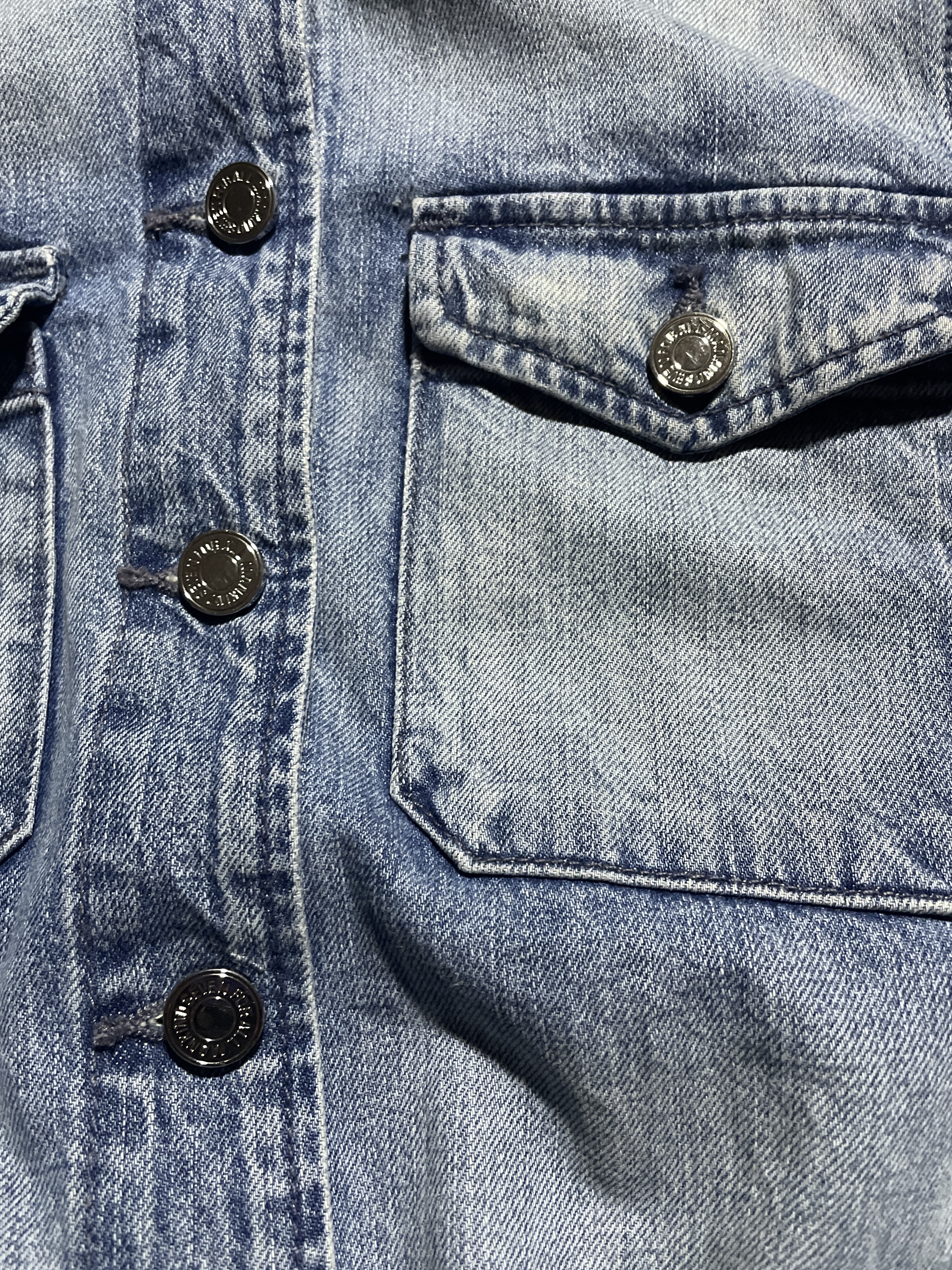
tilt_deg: -74.7
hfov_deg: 51.3
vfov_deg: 65.3
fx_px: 990
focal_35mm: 27
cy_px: 658
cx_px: 463
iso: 500
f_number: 1.6
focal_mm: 4.2
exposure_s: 1/33
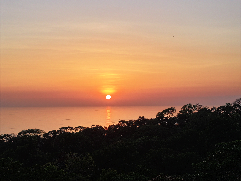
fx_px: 487
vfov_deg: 21.0
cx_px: 120
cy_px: 90
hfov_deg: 27.8
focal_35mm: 70
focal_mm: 19.35
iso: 100
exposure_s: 1/400
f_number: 2.8
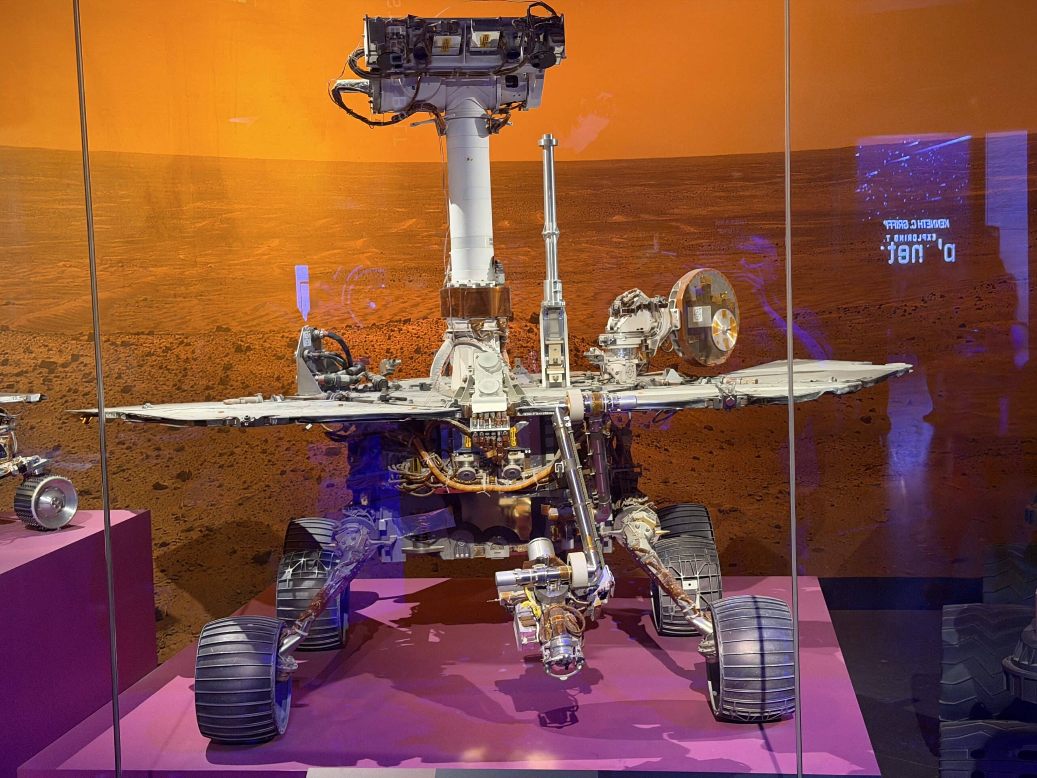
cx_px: 518
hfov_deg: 39.7
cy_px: 389
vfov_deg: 30.3
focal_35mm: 48
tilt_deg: -4.1
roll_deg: +1.9
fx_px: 1438
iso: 640
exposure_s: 1/30
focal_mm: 6.76
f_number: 1.78
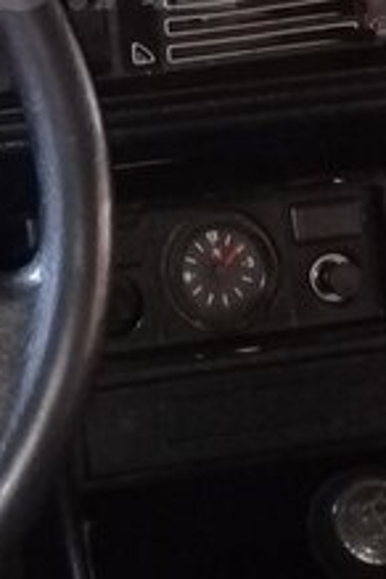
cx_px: -34
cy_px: -30
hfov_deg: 13.8
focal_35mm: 97
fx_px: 1560
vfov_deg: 20.2
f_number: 2.2
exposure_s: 1/33
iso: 320
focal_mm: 3.3
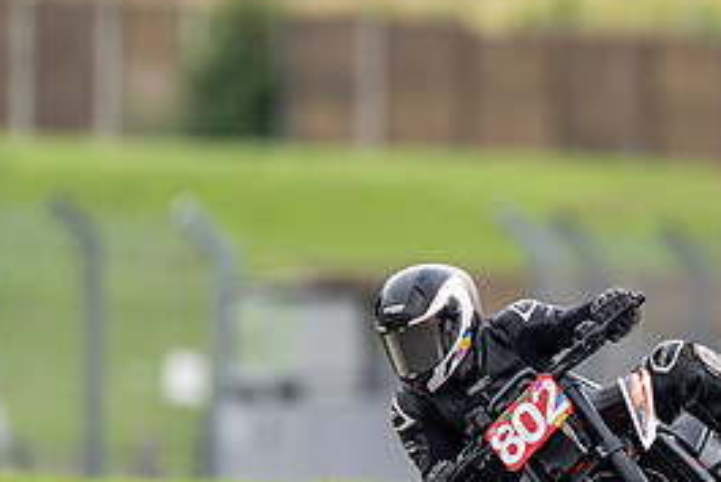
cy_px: 238
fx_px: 29095
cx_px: 667
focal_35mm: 1452
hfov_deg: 1.4
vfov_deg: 0.9
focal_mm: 600
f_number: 4.5
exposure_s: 1/500
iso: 160
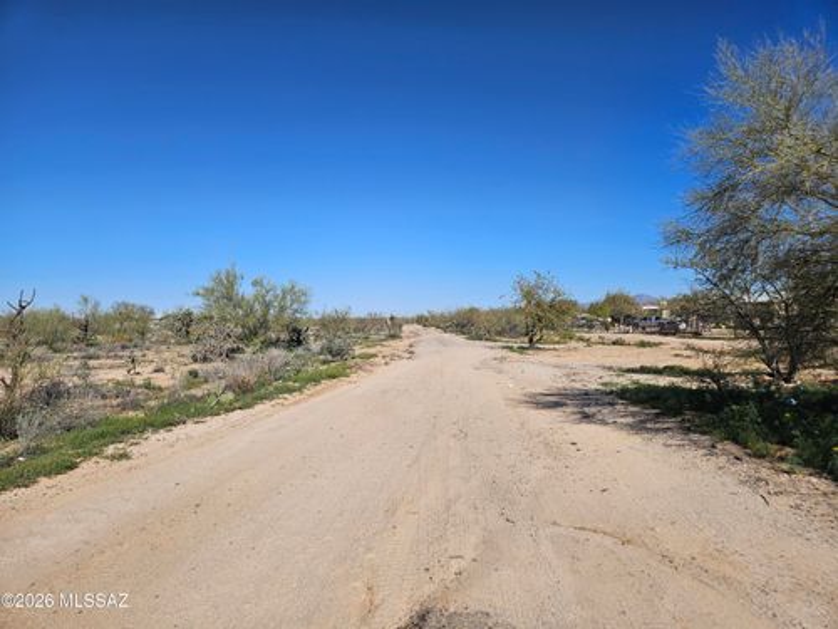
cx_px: 419
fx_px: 557
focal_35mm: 23
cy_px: 314
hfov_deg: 73.9
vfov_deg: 58.9
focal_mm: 5.4
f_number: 1.8
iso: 25
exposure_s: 1/4131
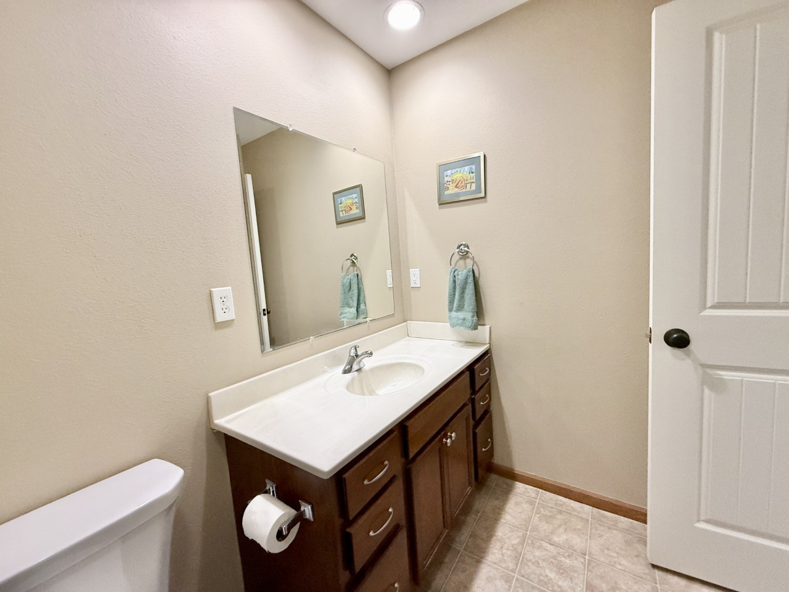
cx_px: 394
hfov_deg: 102.1
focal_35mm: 14
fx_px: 319
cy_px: 296
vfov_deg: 85.7
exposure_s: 1/120
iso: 320
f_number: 2.2
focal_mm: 2.22
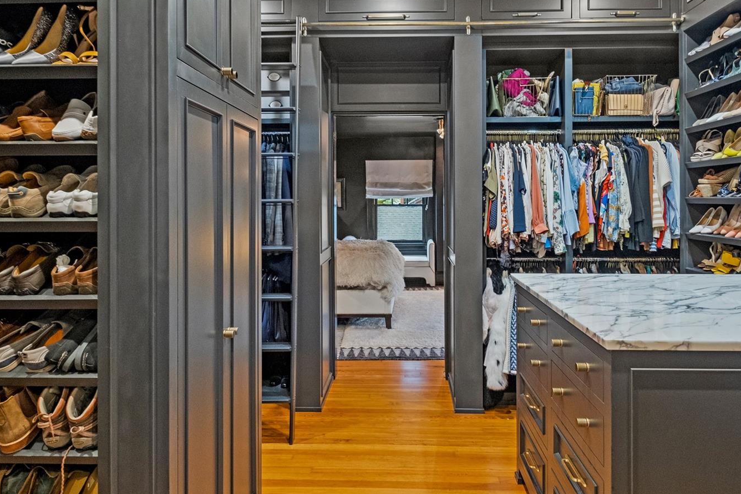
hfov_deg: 76.1
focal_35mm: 23
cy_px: 212
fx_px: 473
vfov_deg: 54.9
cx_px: 388
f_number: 5
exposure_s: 1/3
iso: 800
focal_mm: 10
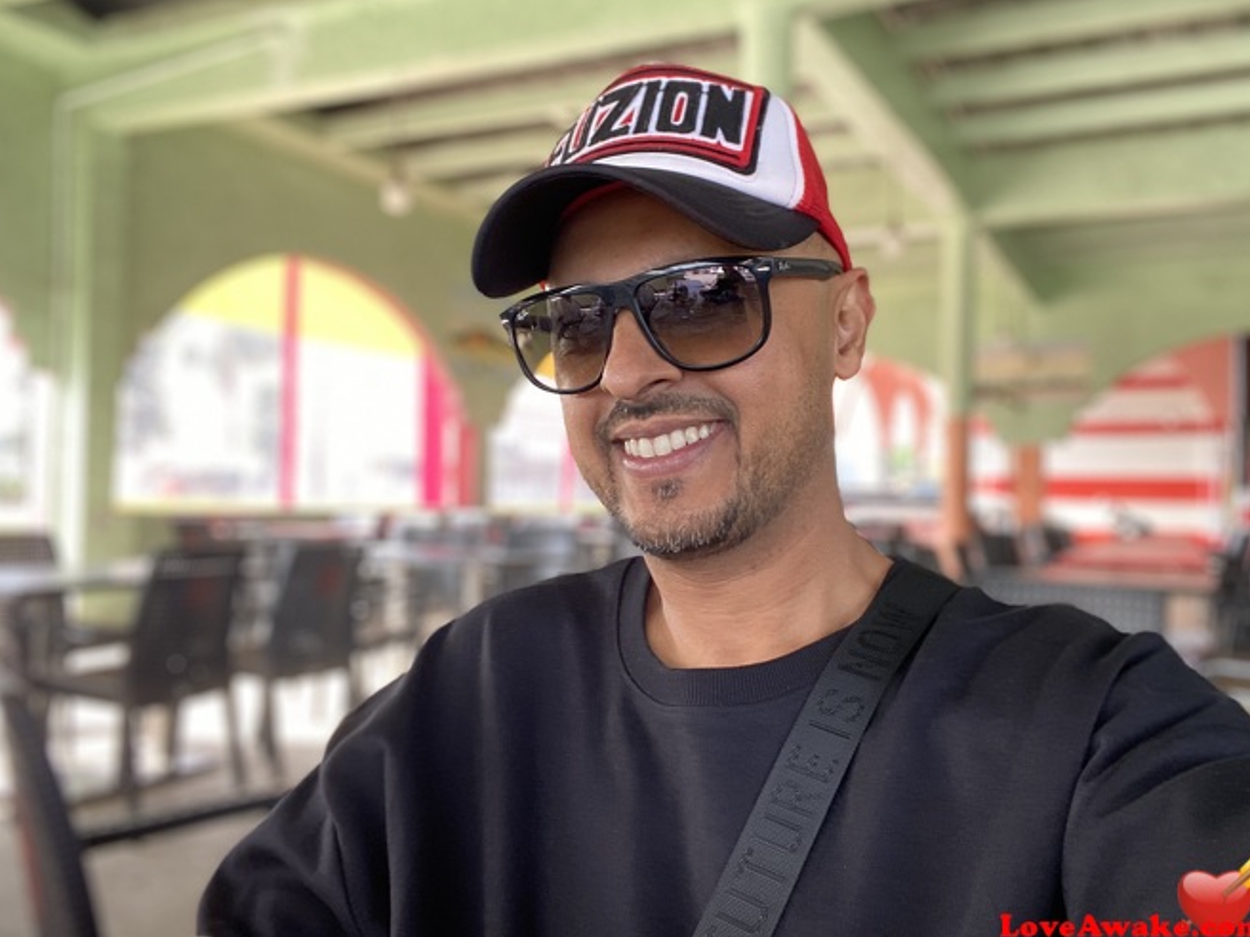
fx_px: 1156
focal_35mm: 32
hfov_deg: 56.8
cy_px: 460
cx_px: 617
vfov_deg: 44.2
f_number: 2.2
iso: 80
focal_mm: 2.71
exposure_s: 1/122
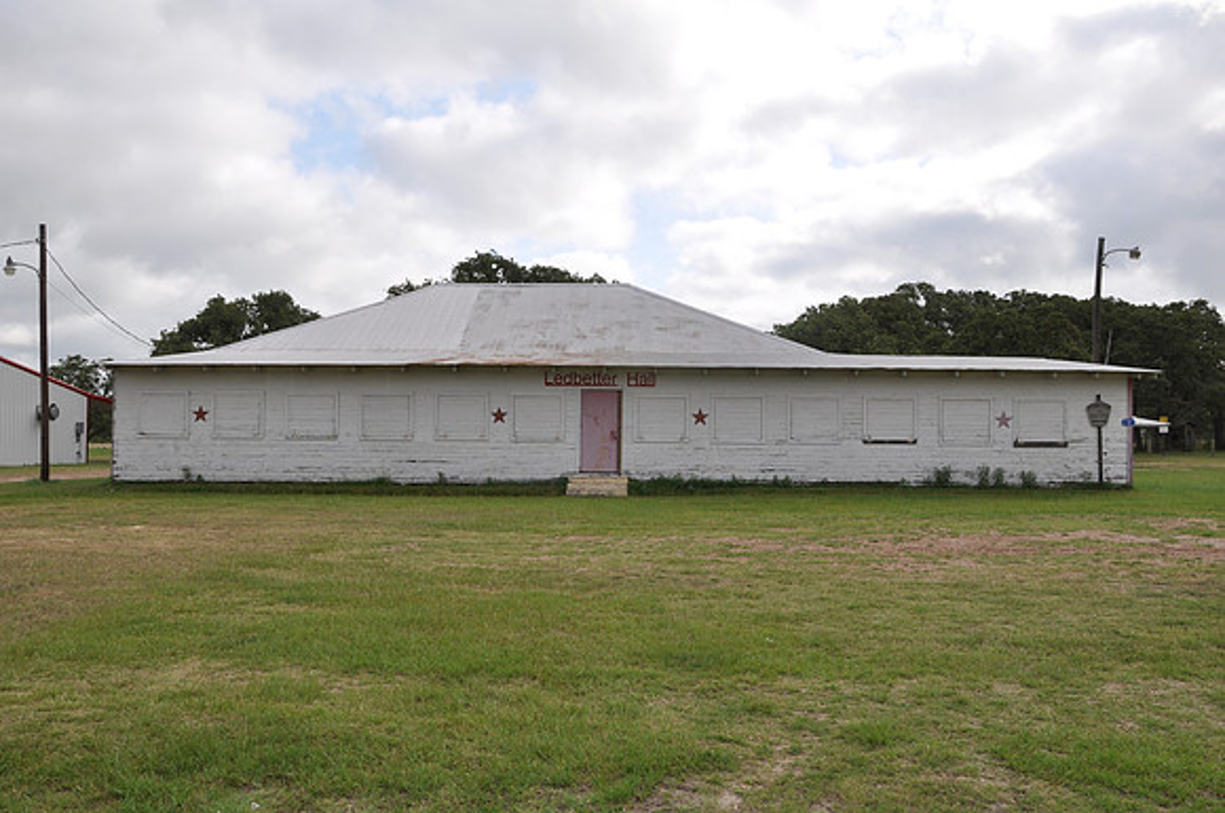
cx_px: 612
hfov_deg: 59.6
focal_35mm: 32
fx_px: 1070
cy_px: 406
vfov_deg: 41.6
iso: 200
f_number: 11
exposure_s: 1/125
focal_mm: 21
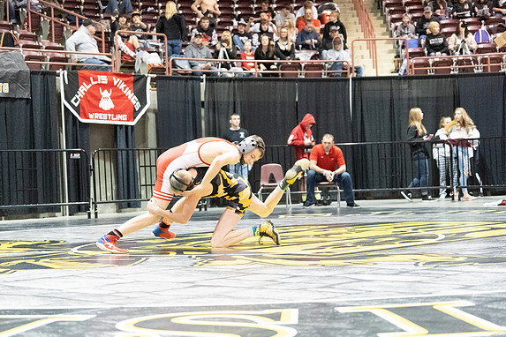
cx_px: 255
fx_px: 1068
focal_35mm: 76
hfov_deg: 26.7
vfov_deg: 17.9
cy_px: 168
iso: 32000
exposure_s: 1/500
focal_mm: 75
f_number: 4
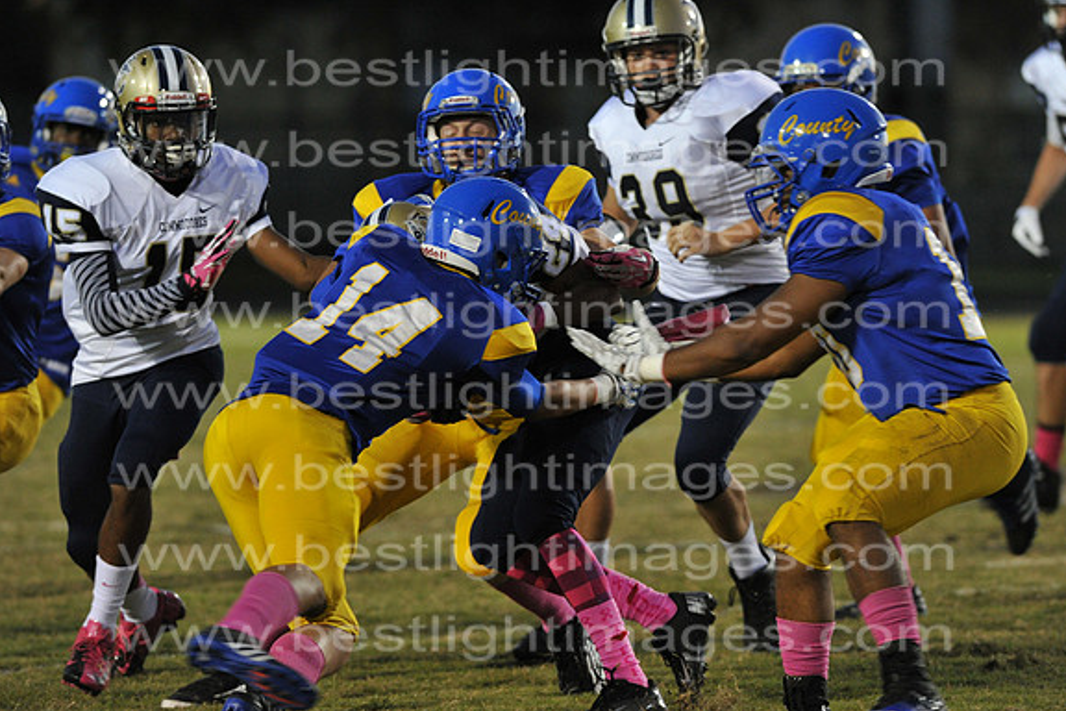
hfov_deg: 6.8
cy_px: 356
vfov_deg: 4.6
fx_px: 8942
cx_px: 535
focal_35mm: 302
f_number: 4.5
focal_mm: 300
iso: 5000
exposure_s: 1/500
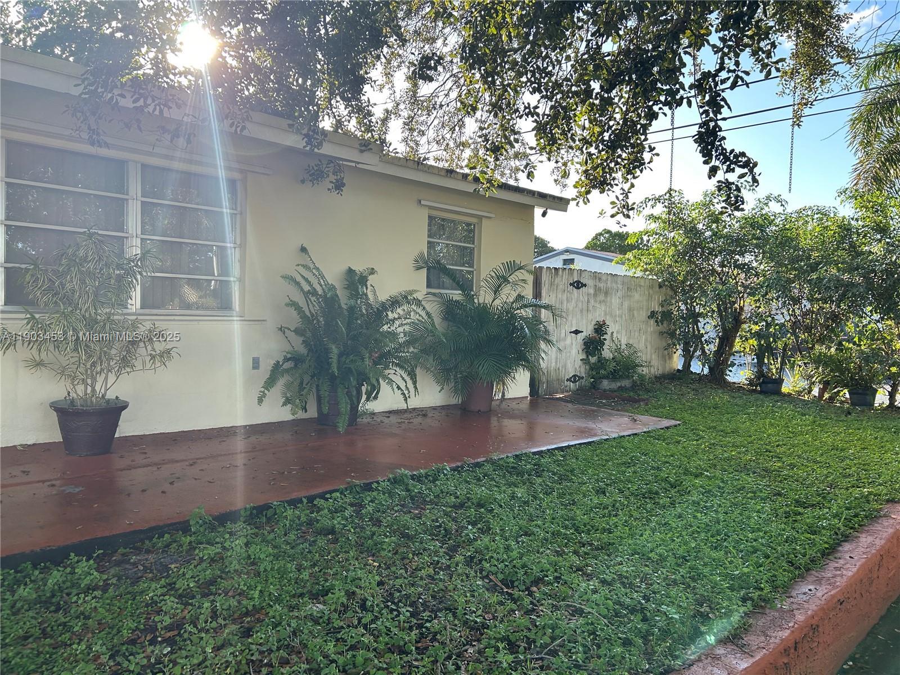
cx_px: 450
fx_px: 676
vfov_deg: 53.1
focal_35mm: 26
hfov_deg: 67.3
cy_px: 338
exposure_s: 1/502
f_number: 1.5
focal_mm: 5.7
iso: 50
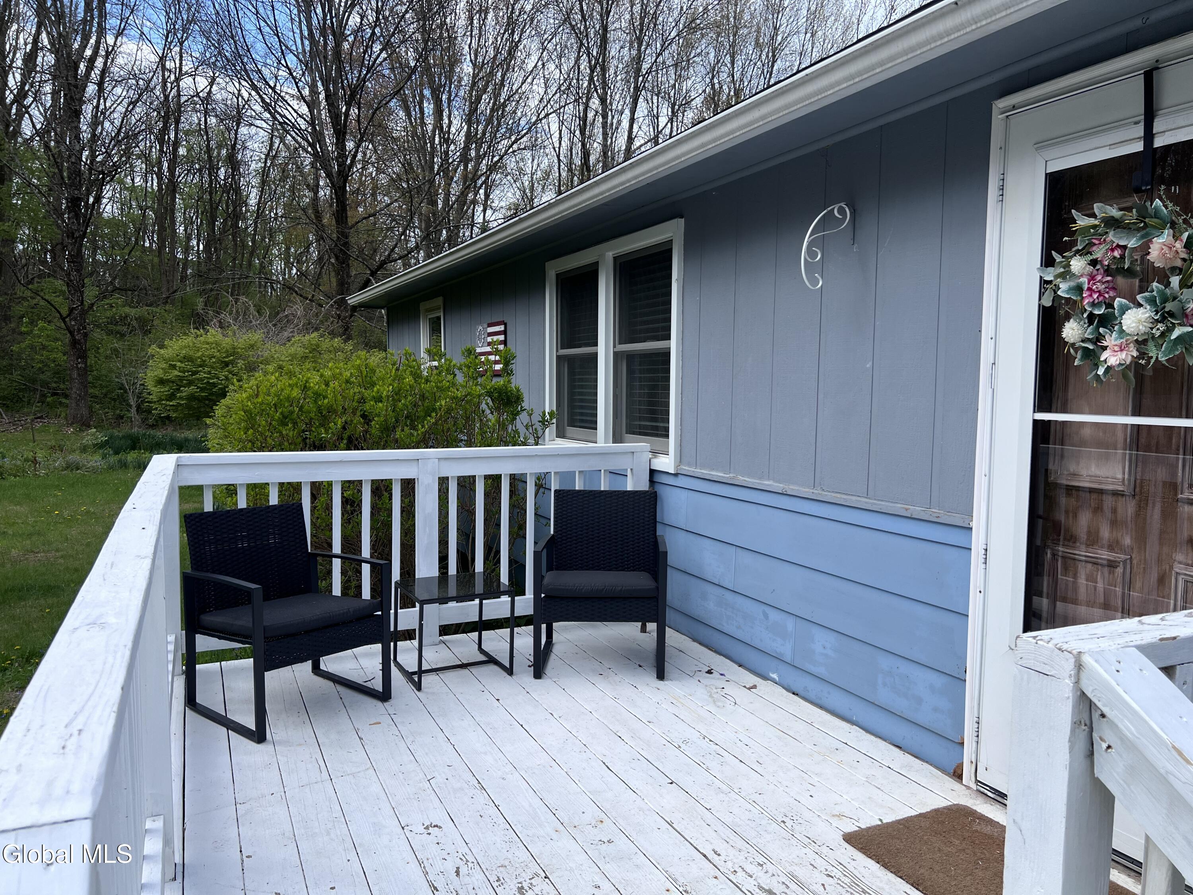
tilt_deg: -4.3
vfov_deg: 53.1
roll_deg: +0.3
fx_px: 896
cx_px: 596
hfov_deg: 67.3
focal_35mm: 26
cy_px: 448
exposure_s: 1/2994
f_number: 1.5
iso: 50
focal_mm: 5.7
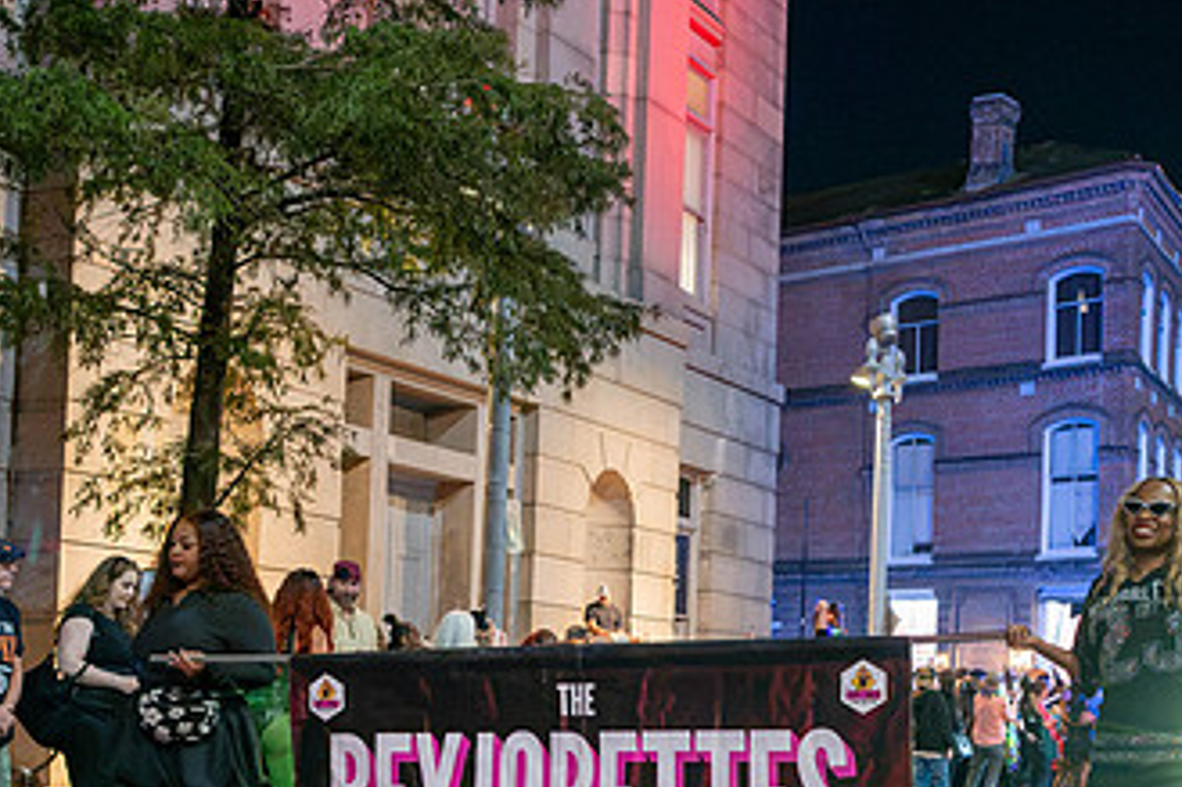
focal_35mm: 55
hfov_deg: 36.2
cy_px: 677
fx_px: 1805
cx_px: 683
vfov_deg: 24.0
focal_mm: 15
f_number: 2.8
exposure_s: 1/100
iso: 10000
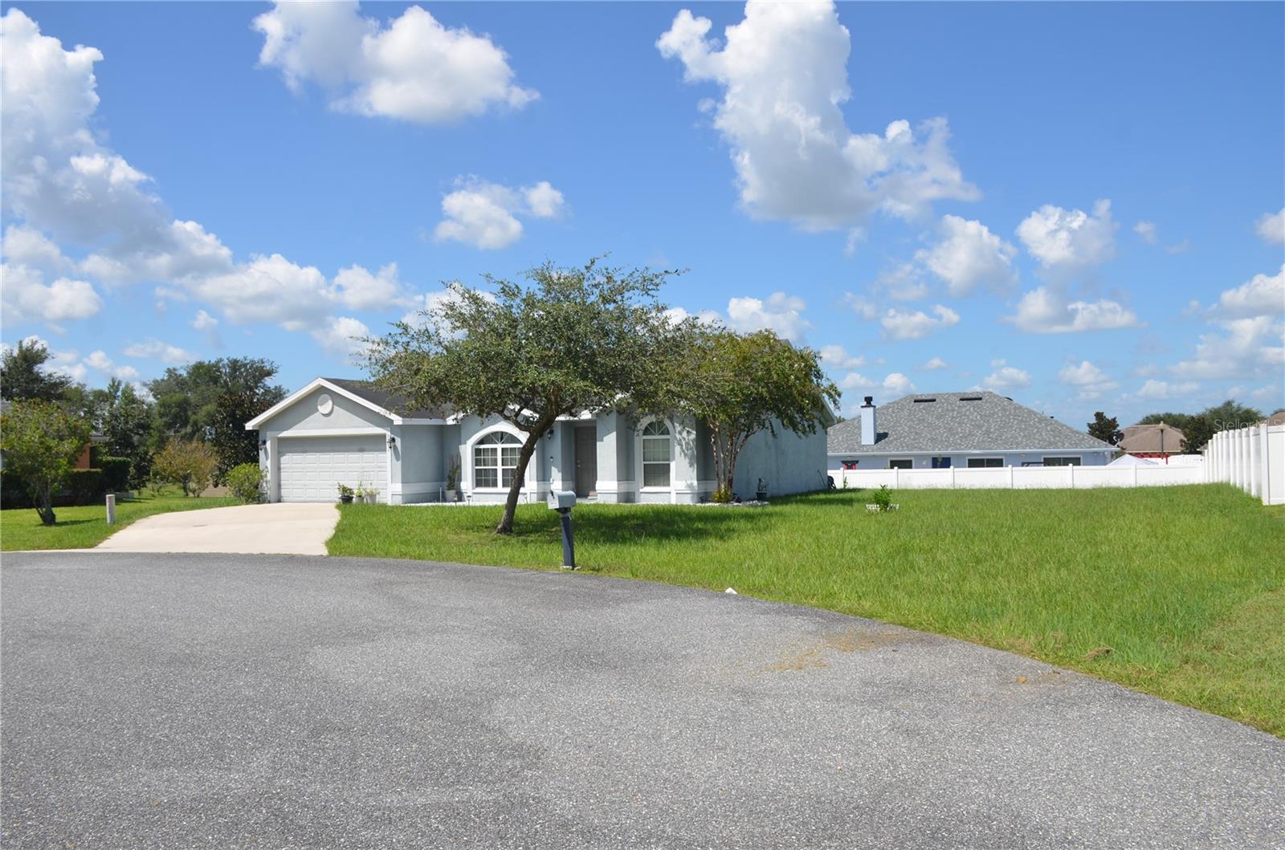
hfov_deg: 67.5
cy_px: 425
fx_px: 962
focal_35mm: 27
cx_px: 642
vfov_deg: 47.7
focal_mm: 18
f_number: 8
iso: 100
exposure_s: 1/250
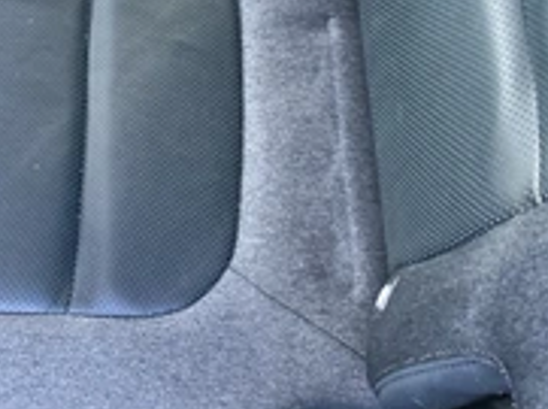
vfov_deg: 23.3
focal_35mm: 62
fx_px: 980
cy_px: 103
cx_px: -33
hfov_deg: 28.7
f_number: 1.8
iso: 320
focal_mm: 3
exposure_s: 1/48
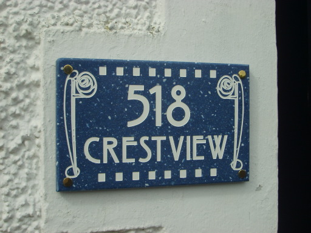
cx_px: 156
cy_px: 116
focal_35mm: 52
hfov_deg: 36.8
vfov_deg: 28.0
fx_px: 467
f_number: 8.4
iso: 50
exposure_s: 1/180
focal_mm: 8.7
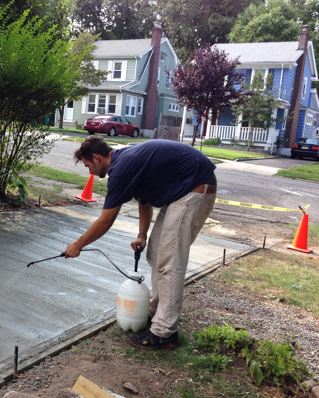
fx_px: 507
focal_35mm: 43
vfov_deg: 42.9
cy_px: 199
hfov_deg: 34.3
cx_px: 89
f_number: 2.4
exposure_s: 1/201
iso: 50
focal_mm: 4.12
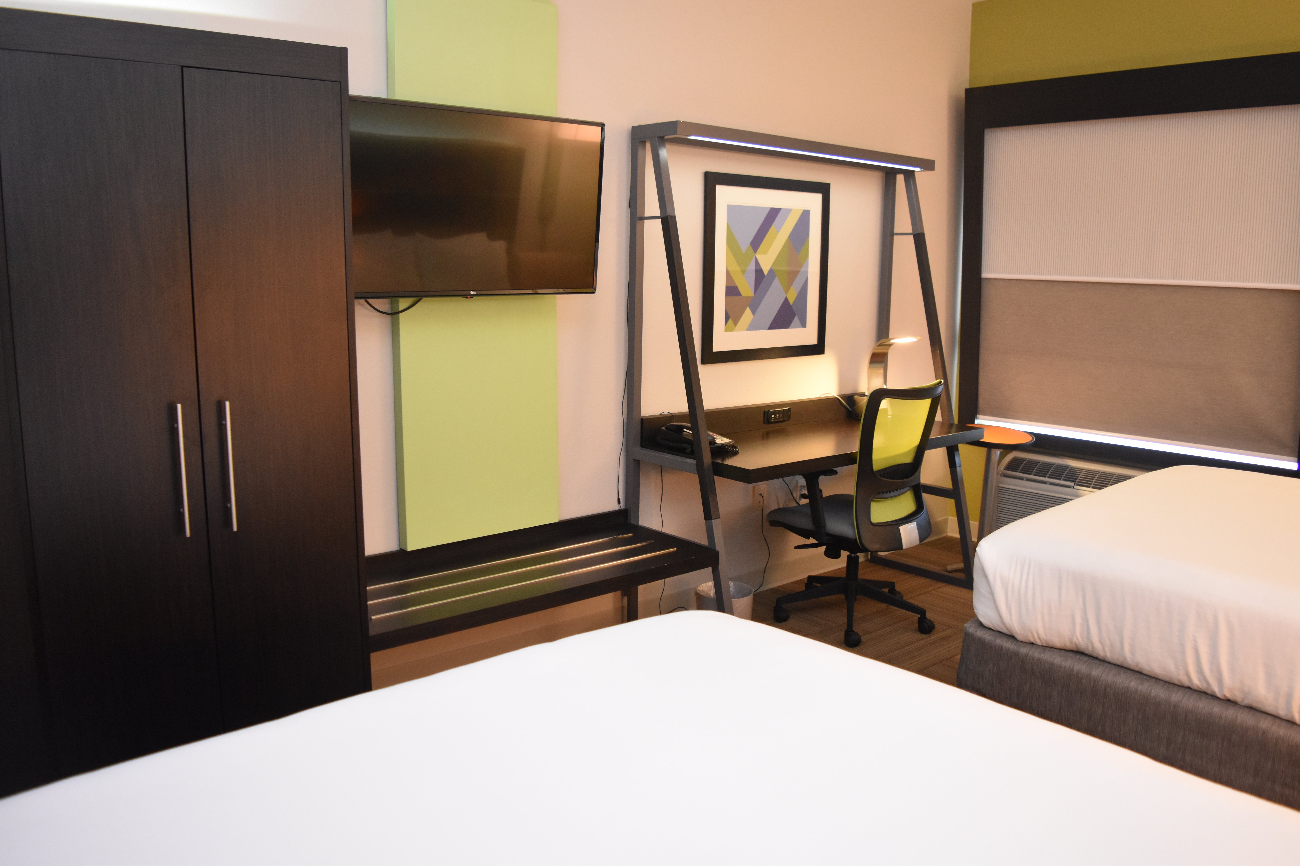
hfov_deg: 67.4
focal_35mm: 27
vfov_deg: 47.9
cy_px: 433
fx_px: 975
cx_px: 650
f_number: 3.5
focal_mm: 18
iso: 2000
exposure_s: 1/60
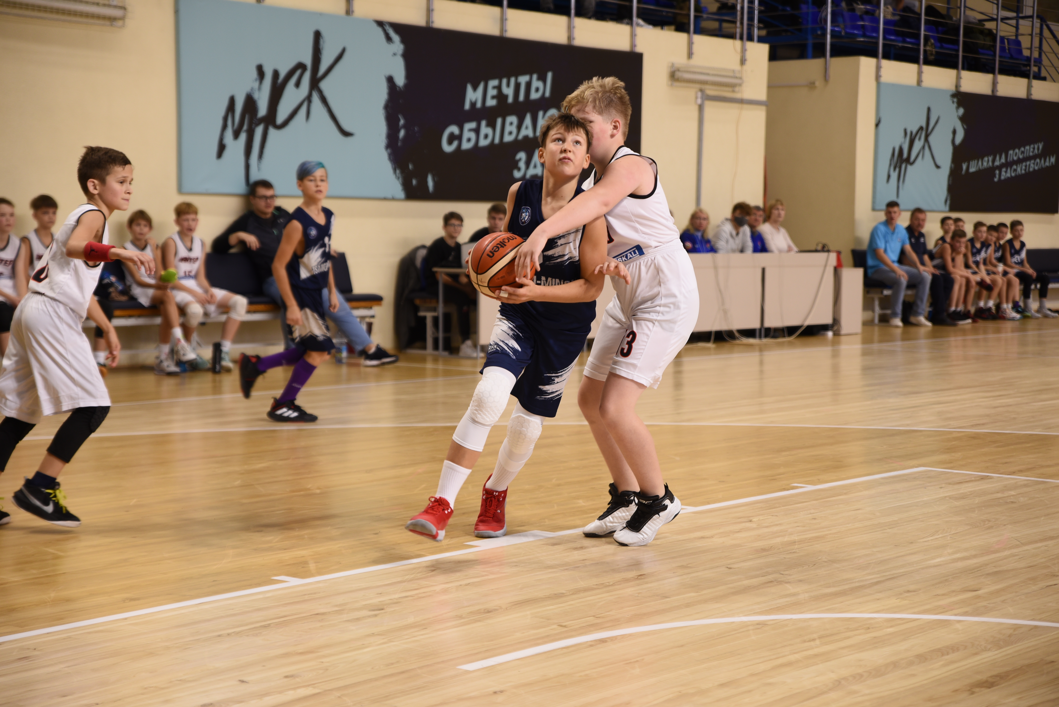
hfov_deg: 28.8
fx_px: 2060
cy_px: 354
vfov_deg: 19.5
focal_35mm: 70
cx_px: 530
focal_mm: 70
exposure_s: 1/320
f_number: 2.8
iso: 400
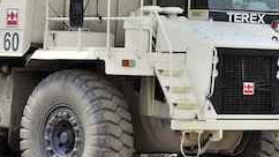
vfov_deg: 4.6
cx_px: 234
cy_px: -68
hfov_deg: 8.3
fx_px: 1923
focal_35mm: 260
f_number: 7.1
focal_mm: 75
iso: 100
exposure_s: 1/200
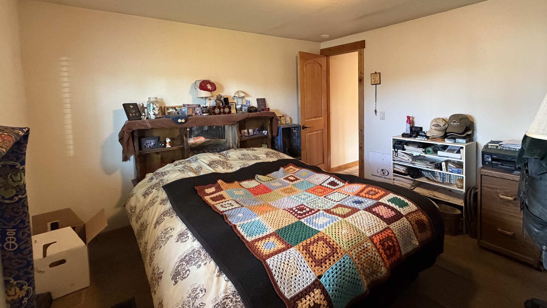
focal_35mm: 18
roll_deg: +1.1
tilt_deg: -3.9
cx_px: 301
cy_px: 112
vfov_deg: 60.1
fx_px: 261
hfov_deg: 92.4
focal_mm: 2.22
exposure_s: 1/60
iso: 500
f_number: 2.2
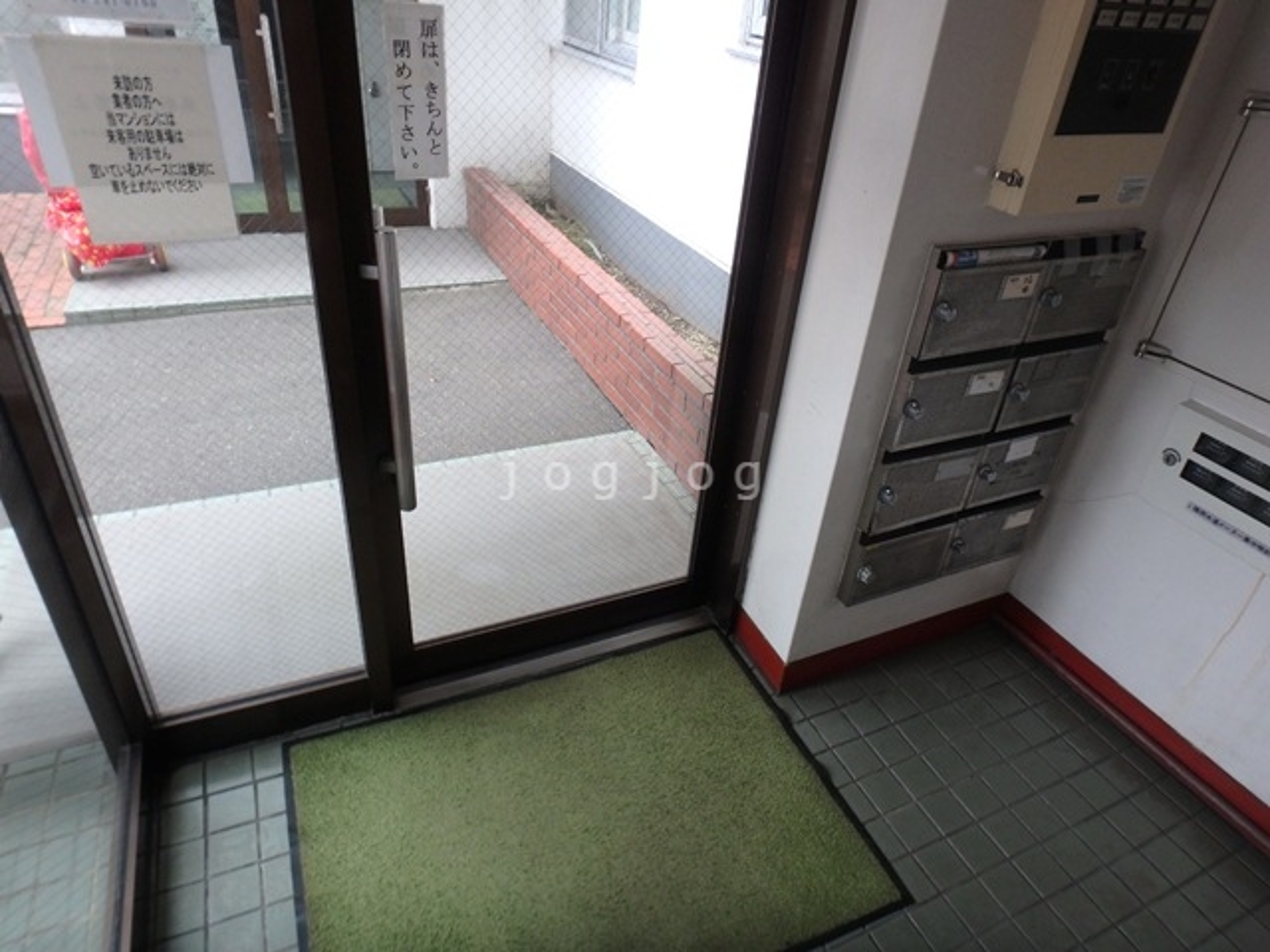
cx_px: 635
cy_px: 476
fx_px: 770
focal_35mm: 21
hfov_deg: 79.0
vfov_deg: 63.4
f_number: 3.5
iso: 200
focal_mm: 3.7
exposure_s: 1/40
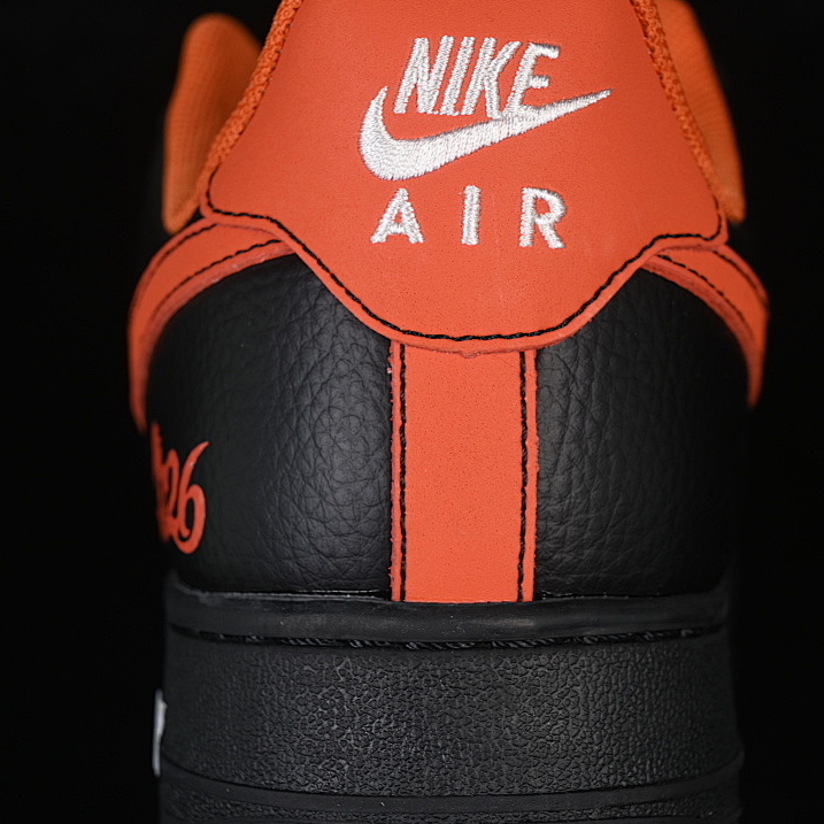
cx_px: 460
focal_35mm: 96
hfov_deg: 18.1
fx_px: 2585
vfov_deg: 18.1
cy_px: 413
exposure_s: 1/60
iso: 160
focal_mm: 50
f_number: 7.1
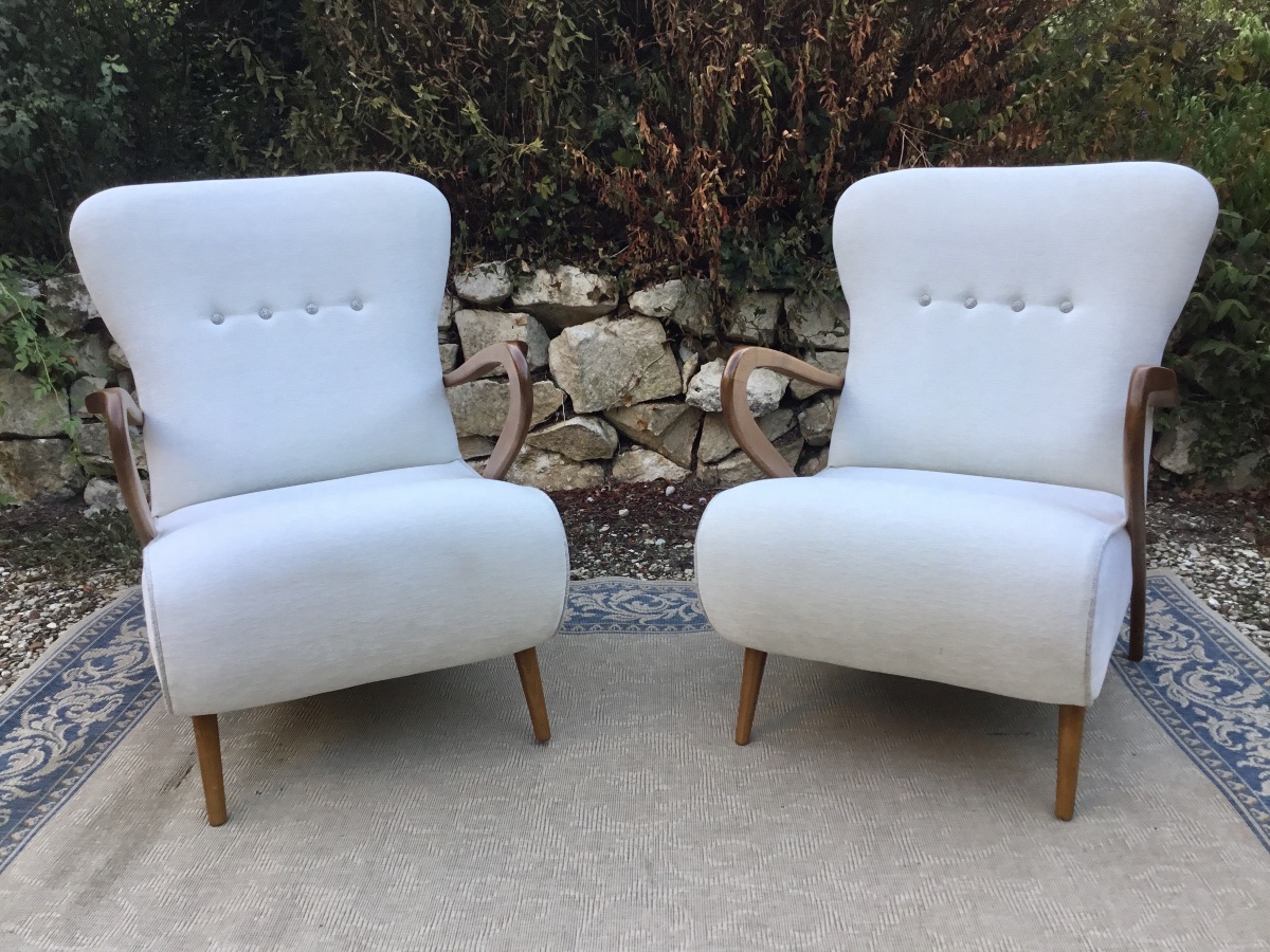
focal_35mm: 31
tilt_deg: -12.2
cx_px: 635
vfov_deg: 45.4
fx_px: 1137
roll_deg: +0.1
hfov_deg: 58.4
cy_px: 476
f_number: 2.4
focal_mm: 3.3
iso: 40
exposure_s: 1/100
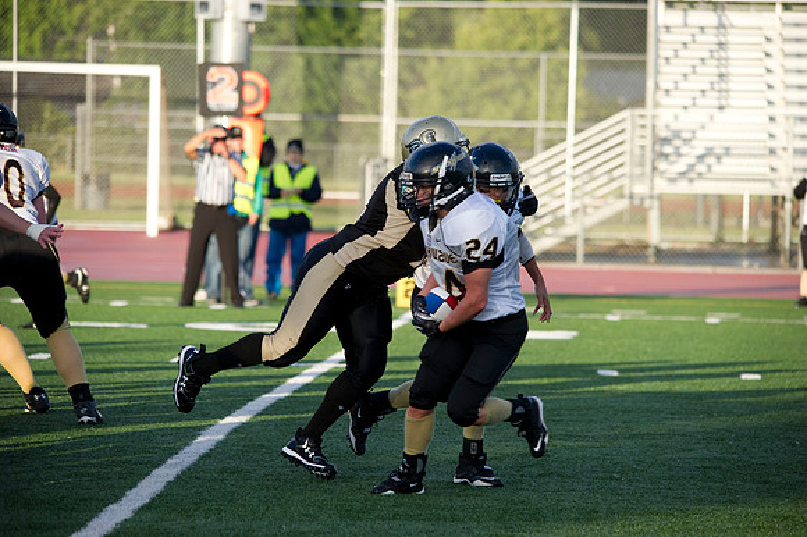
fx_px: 5601
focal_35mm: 250
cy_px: 268
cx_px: 404
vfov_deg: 5.5
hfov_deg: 8.2
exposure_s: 1/1000
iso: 900
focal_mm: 250
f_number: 5.6
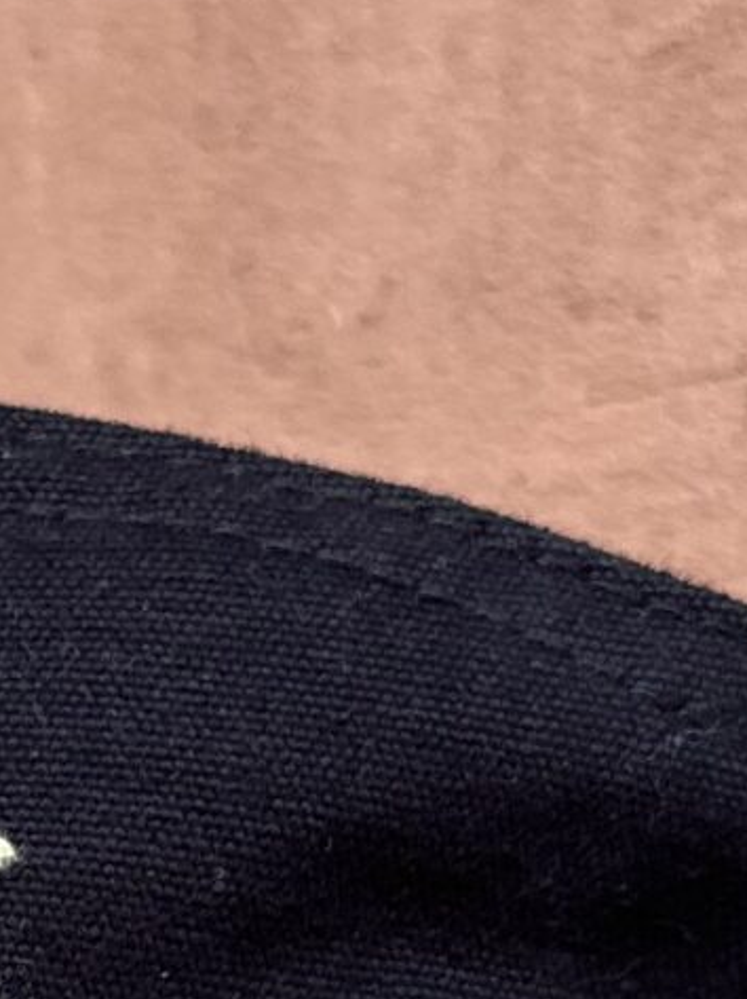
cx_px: -274
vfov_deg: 14.6
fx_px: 3746
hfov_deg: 11.1
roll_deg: -0.1
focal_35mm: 130
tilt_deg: -10.4
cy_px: 1286
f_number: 1.78
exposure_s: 1/121
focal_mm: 6.86
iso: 200
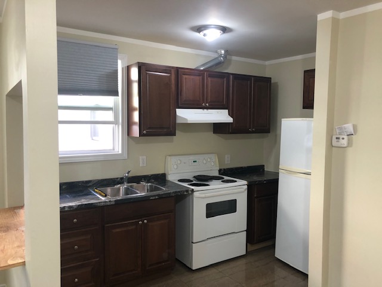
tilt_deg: -4.2
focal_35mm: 28
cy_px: 144
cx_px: 191
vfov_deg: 49.7
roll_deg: -1.3
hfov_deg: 63.4
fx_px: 309
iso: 40
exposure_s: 1/17
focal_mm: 4
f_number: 1.8
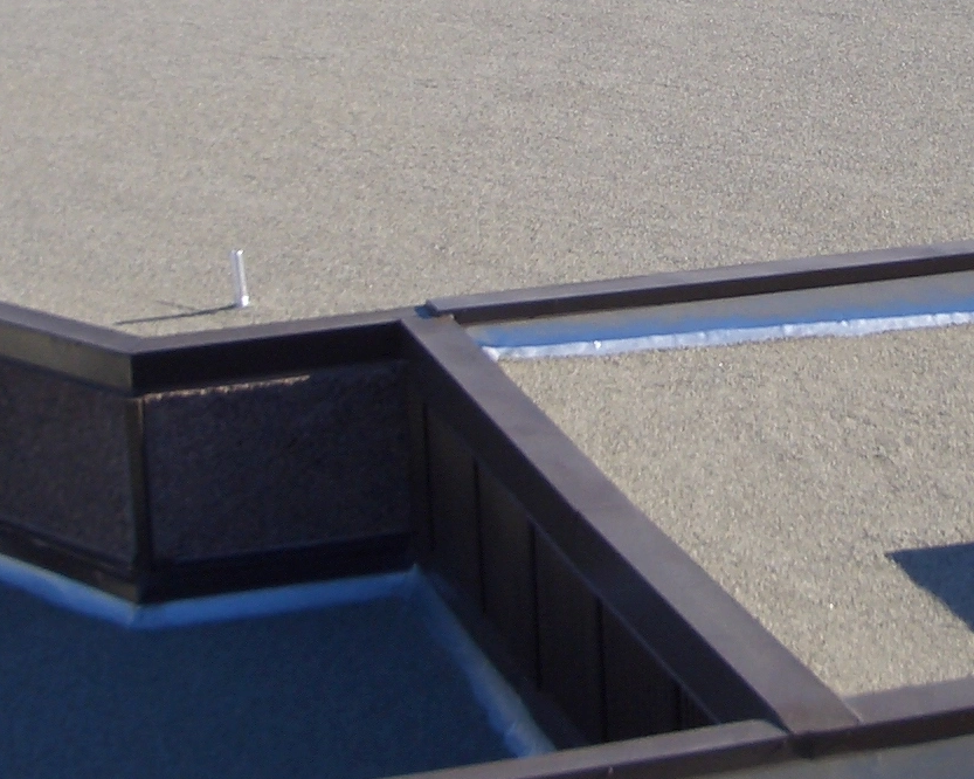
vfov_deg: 14.4
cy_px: -48
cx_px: 760
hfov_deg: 18.1
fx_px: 3026
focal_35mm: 105
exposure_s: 1/400
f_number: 4.3
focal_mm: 5.8
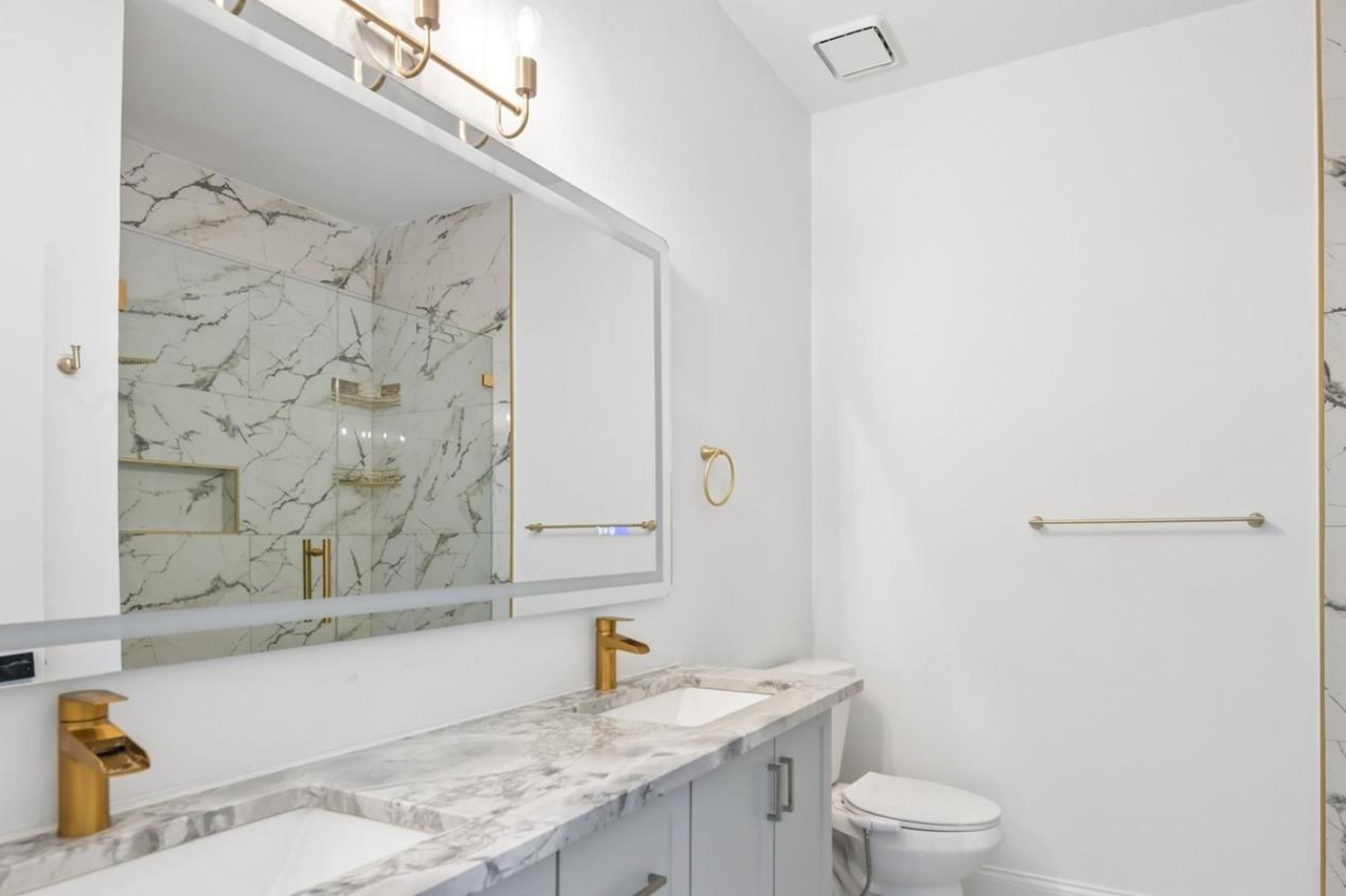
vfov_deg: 61.3
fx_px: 748
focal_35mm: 20
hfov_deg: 83.3
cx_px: 786
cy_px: 543
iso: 400
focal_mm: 16
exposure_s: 1/25
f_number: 8
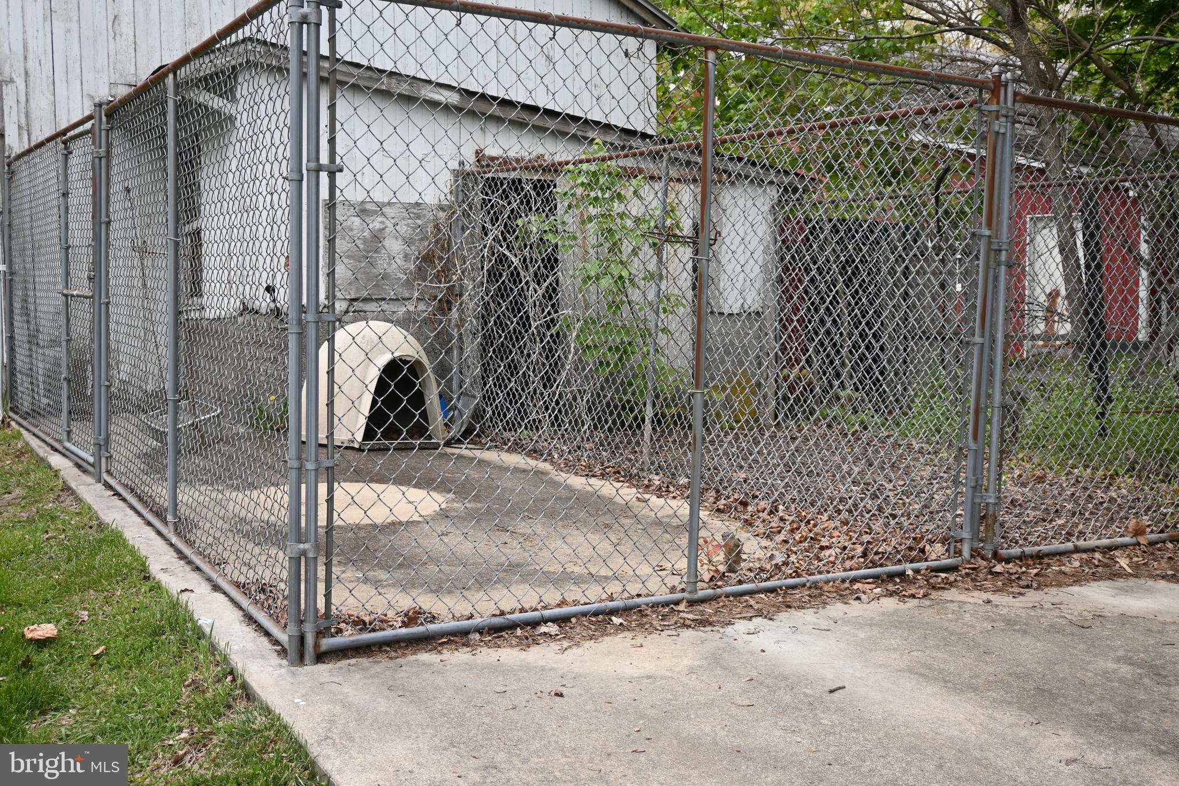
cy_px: 393
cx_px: 590
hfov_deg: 52.2
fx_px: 1203
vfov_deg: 36.2
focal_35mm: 37
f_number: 4.2
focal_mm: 24.5
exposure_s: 1/200
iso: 125
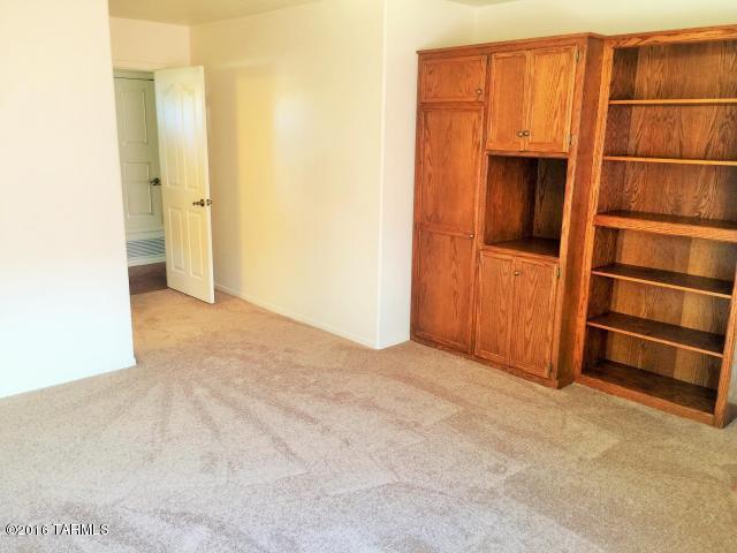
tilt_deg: -12.9
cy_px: 276
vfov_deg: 48.2
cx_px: 368
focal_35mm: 29
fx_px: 617
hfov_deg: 61.7
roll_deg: -1.7
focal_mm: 4.15
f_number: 2.2
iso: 50
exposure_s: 1/15
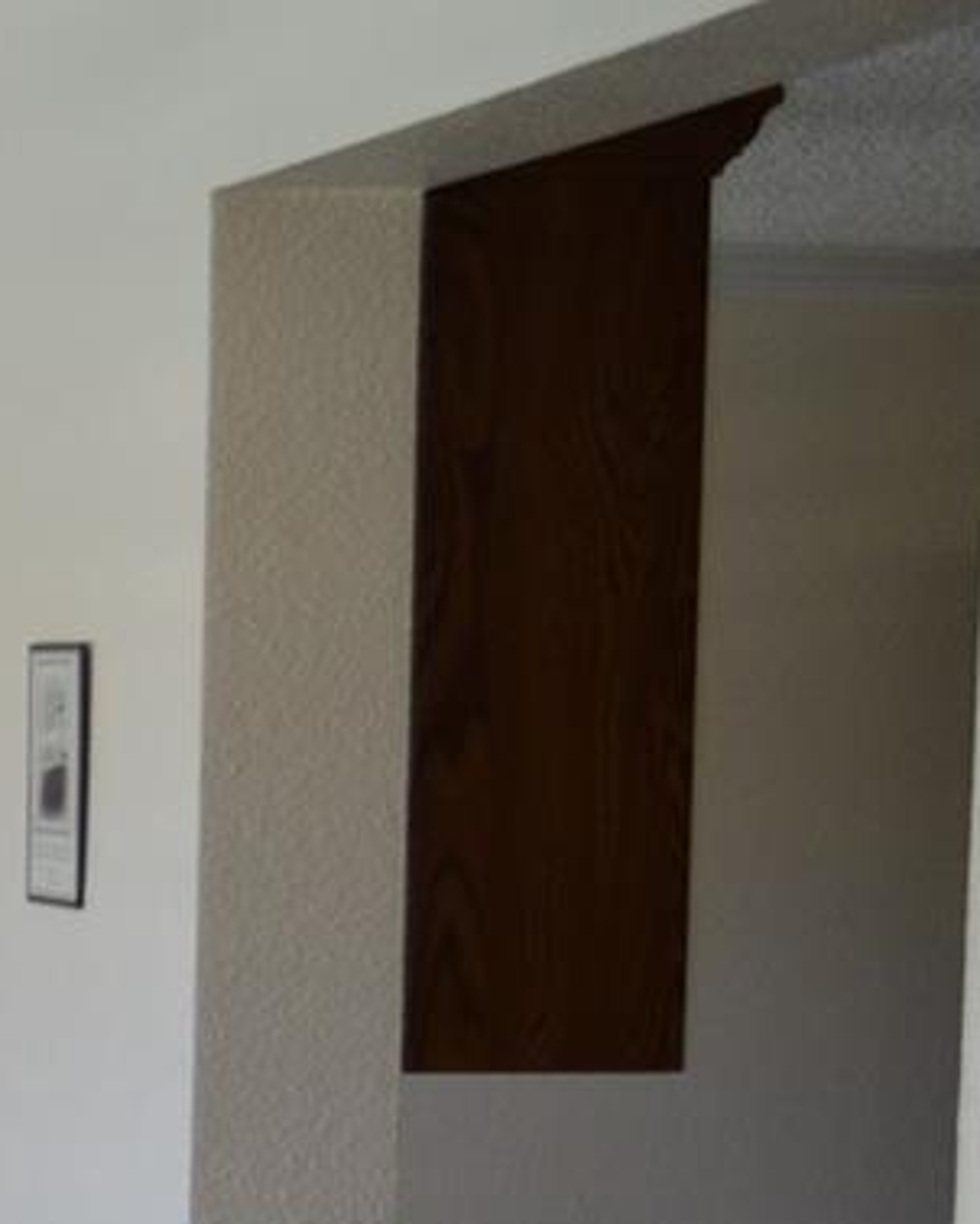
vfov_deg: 12.2
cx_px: -1068
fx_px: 5615
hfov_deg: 9.3
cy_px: 1466
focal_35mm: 155
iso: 400
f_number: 4.2
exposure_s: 1/40
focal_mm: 26
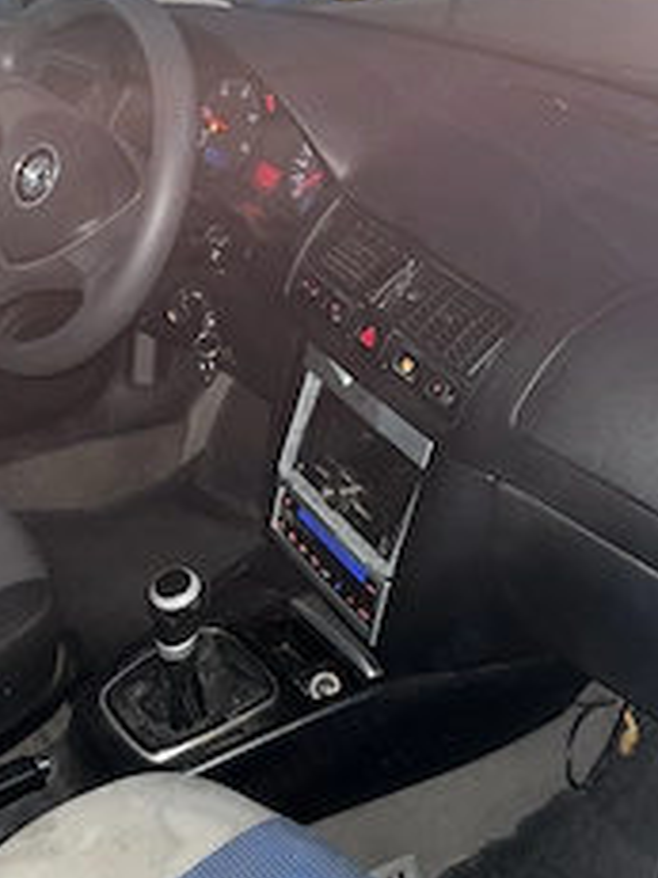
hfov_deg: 31.9
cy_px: 490
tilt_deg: -31.2
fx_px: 1142
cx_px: 228
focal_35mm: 45
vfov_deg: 42.0
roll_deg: -2.3
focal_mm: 5.1
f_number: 1.6
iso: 64
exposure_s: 1/4
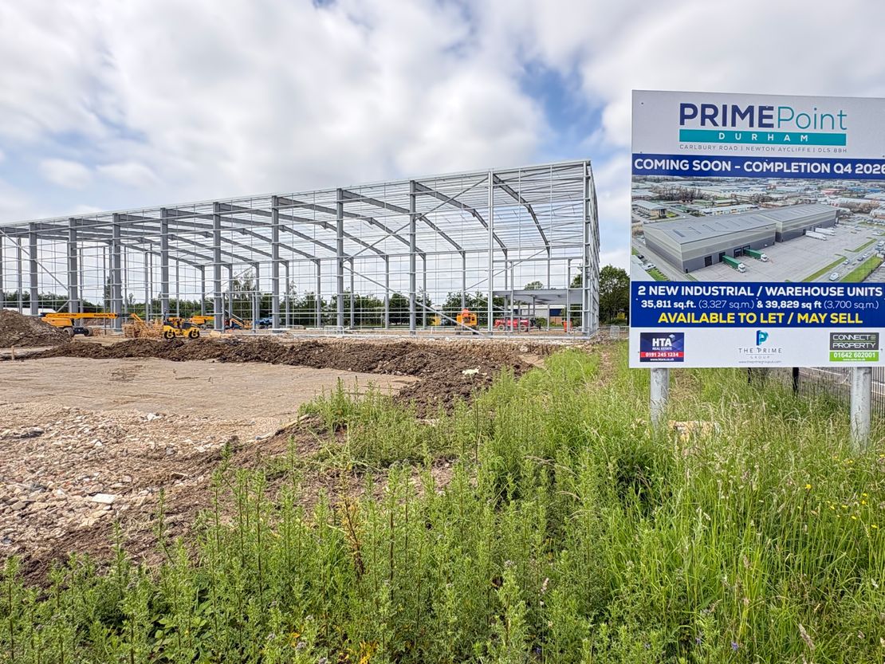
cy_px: 332
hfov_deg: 102.1
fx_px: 358
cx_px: 442
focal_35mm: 14
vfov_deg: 85.7
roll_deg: +0.0
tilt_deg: -1.6
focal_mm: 2.22
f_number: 2.2
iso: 64
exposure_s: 1/470
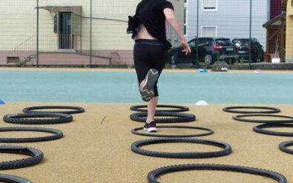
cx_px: 148
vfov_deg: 25.3
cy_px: 80
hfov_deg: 39.6
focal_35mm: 51
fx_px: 407
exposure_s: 1/400
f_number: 4
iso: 100
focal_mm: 8.4
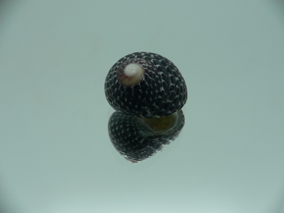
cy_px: 106
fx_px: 287
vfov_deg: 40.7
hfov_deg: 52.6
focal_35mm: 35
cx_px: 142
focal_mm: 4.6
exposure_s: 1/60
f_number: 2.8
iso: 80
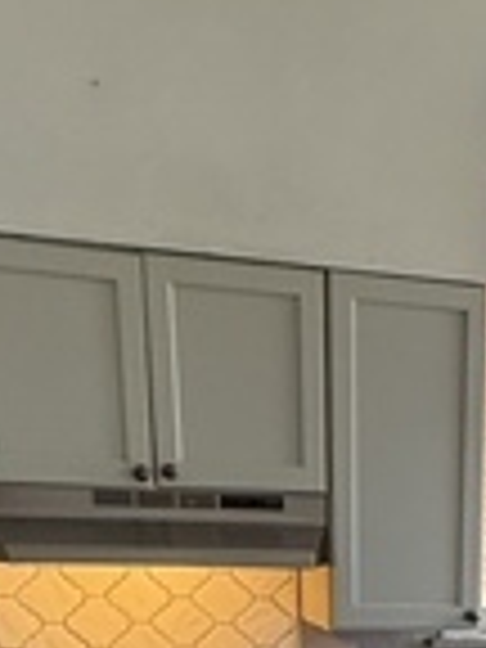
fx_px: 1217
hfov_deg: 21.7
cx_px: 504
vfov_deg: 24.0
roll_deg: -2.0
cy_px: 952
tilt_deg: -21.9
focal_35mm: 65
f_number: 2.2
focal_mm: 2.22
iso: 250
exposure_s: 1/120
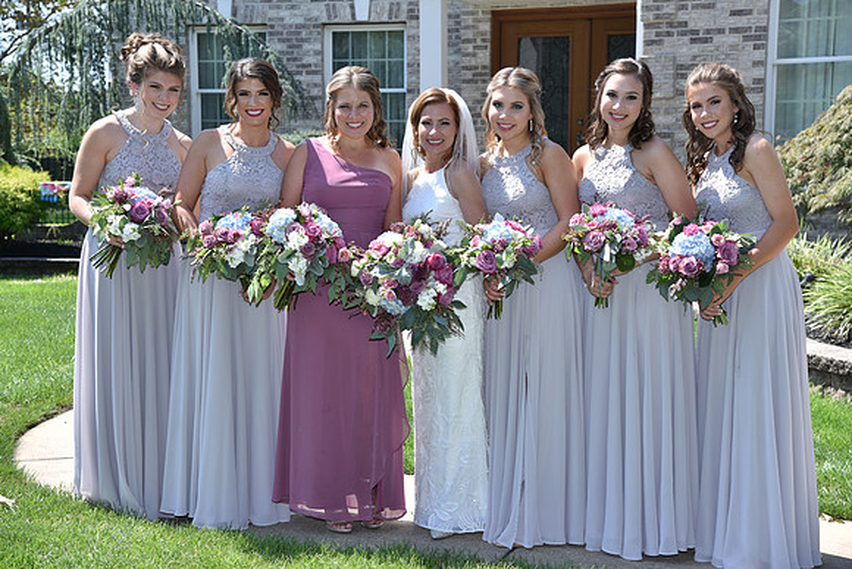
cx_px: 426
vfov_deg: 20.6
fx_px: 1562
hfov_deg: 30.5
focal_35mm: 66
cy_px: 284
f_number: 5.6
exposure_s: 1/160
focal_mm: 66
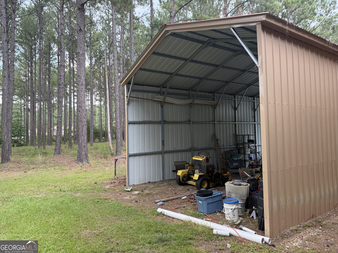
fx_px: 234
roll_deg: +0.6
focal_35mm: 24
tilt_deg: +1.9
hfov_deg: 71.6
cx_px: 169
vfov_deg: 56.8
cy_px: 126
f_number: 1.78
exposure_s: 1/192
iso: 100
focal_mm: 6.76
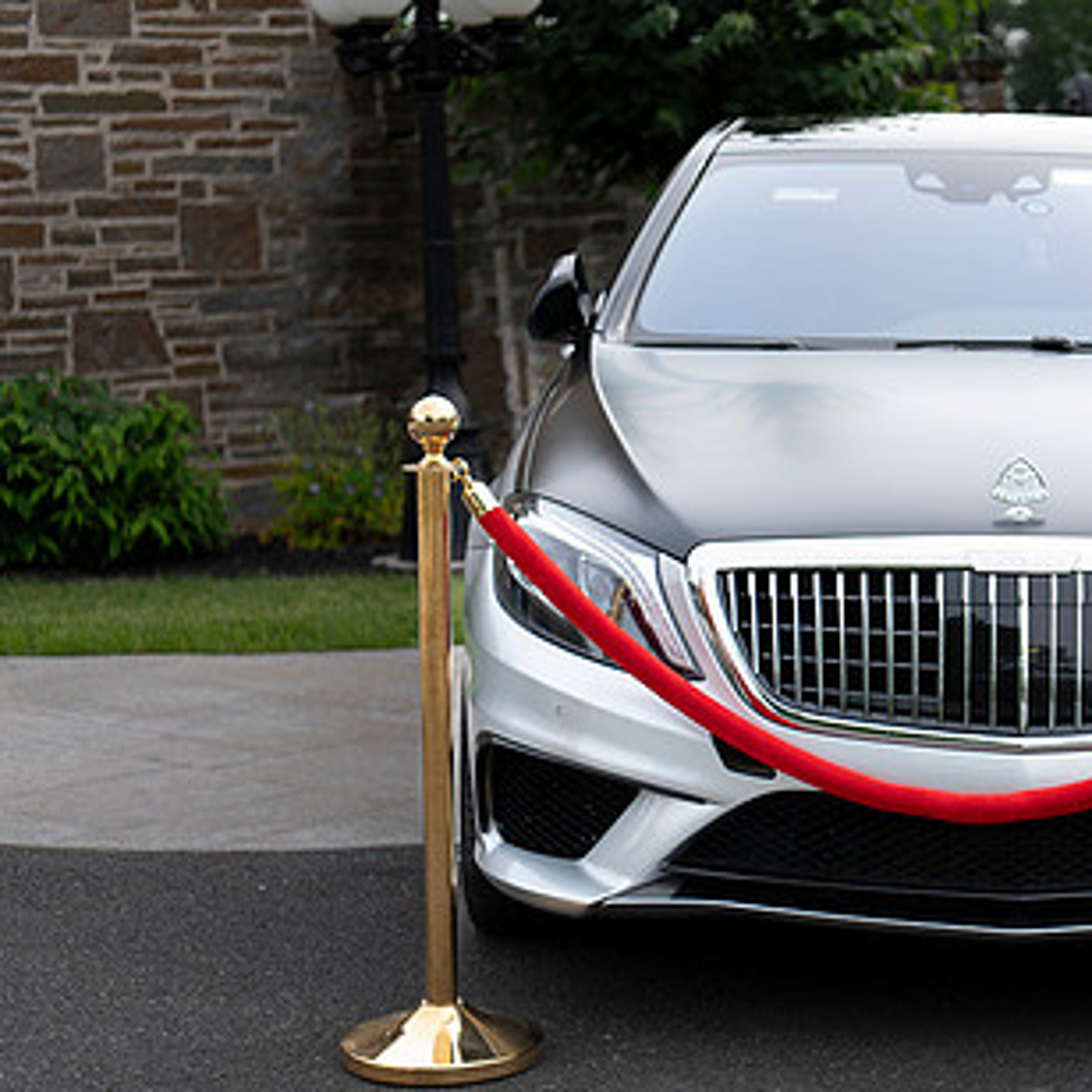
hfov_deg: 20.2
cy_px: 557
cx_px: 1018
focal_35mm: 84
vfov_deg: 20.6
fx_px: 2998
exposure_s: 1/320
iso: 100
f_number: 2.8
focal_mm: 50
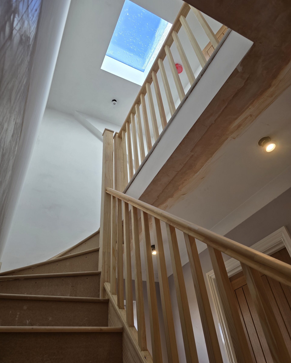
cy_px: 180
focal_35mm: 24
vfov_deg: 70.3
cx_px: 145
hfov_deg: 58.8
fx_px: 258
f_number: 1.7
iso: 16
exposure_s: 1/100
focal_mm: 6.3
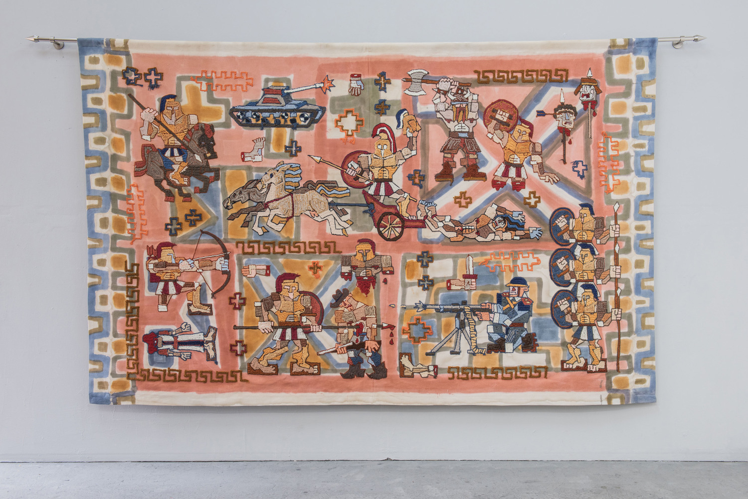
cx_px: 374
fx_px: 728
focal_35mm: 35
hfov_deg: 54.4
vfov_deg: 37.9
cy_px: 250
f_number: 11
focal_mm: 35
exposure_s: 1/3
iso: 200
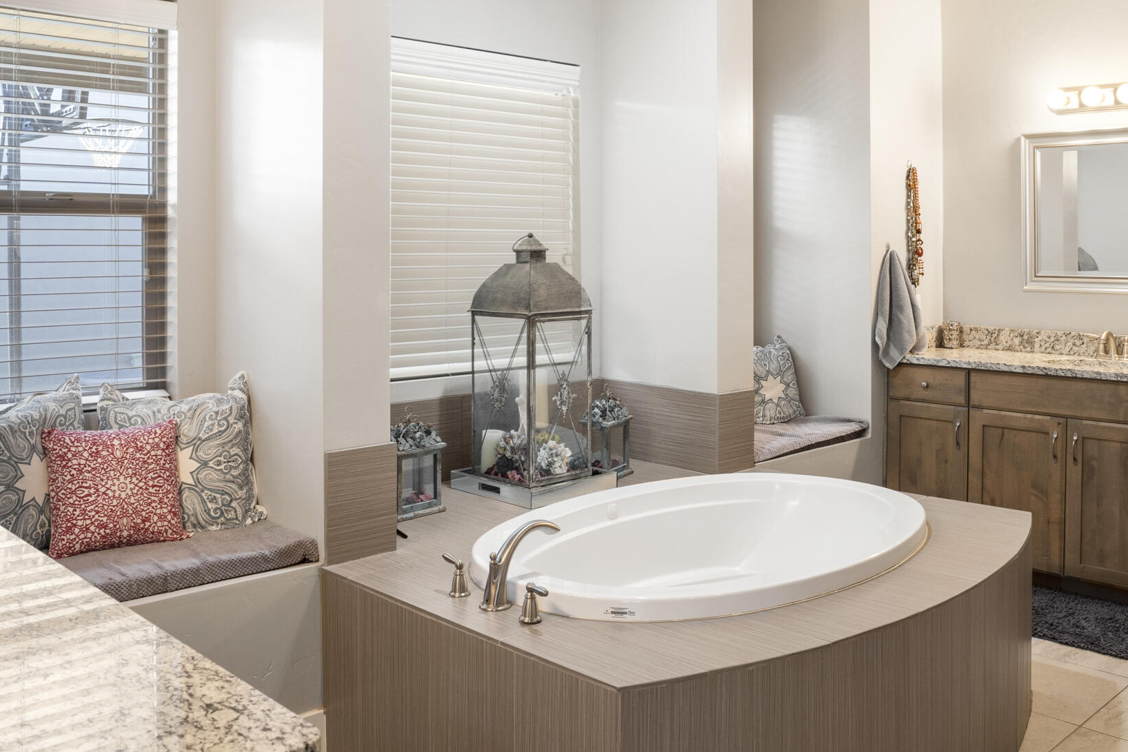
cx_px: 625
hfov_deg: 57.1
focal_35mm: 33
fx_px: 1034
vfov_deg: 39.7
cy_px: 283
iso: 250
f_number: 9
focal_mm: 18
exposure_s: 1/4
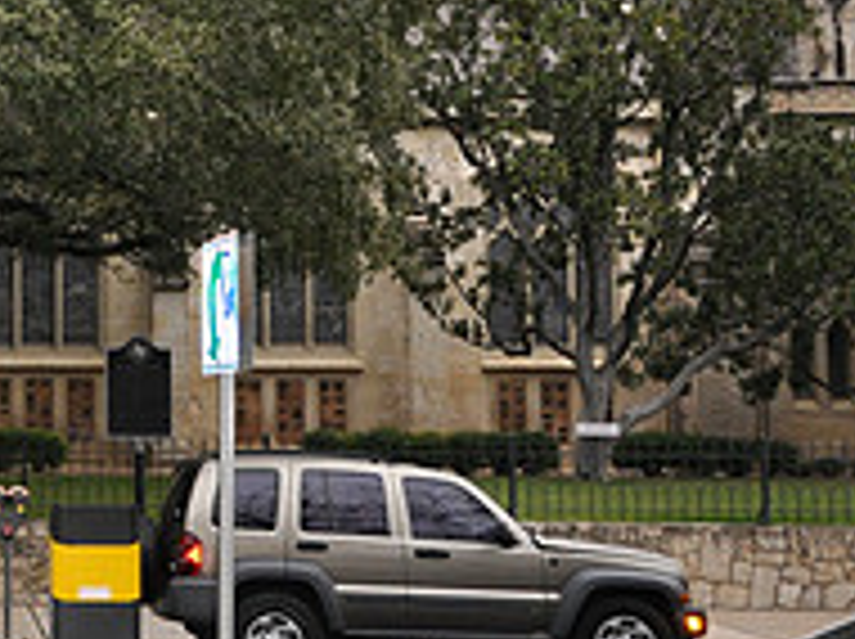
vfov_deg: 15.9
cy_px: 164
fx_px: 2281
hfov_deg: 18.9
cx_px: -400
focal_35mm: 92
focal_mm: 21
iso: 800
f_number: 3.8
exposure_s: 1/60
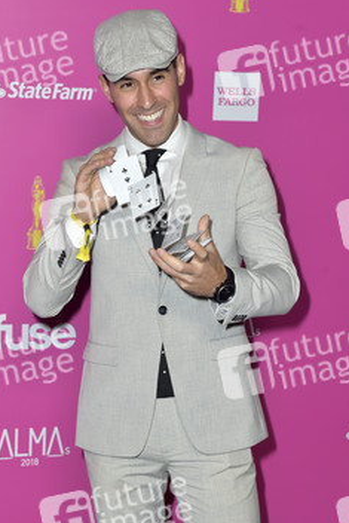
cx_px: 160
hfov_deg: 18.2
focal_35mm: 75
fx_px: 1089
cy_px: 290
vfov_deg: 27.0
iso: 320
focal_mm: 66
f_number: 6.3
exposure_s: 1/250
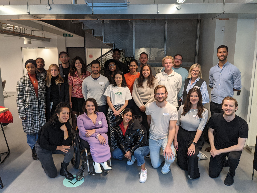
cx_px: 128
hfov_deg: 65.3
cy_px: 96
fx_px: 200
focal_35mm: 27
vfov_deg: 51.4
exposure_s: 1/25
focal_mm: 4.38
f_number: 1.73
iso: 47
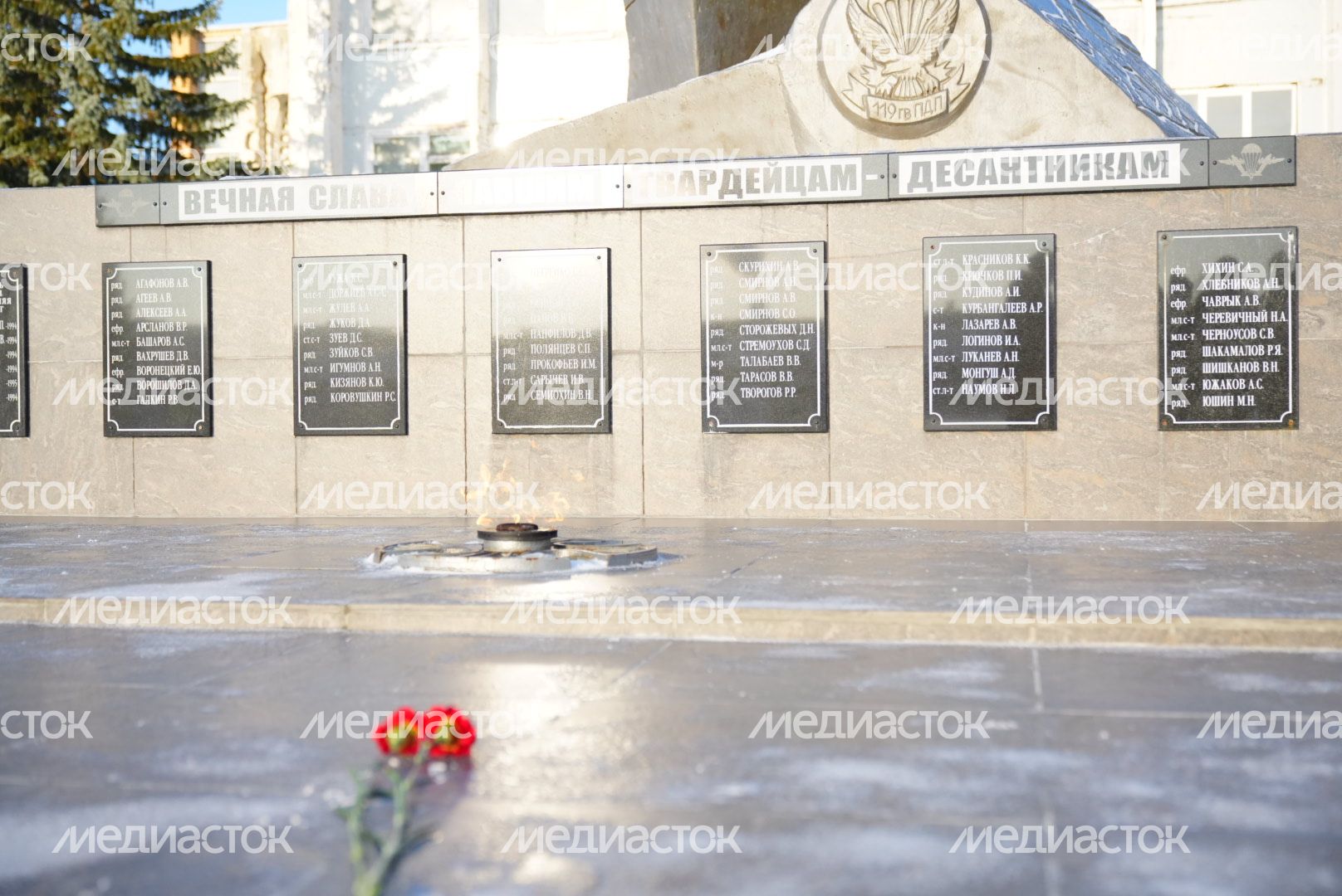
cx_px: 671
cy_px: 448
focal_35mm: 43
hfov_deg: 45.4
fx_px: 1604
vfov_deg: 31.2
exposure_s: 1/8000
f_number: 2.8
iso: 1600
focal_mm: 43
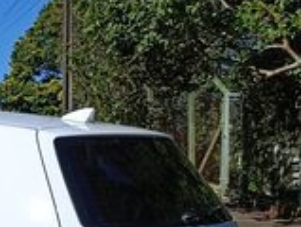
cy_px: 223
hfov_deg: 22.1
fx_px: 671
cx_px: -115
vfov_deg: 18.7
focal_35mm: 77
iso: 72
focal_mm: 4.94
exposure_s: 1/3891
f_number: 1.5
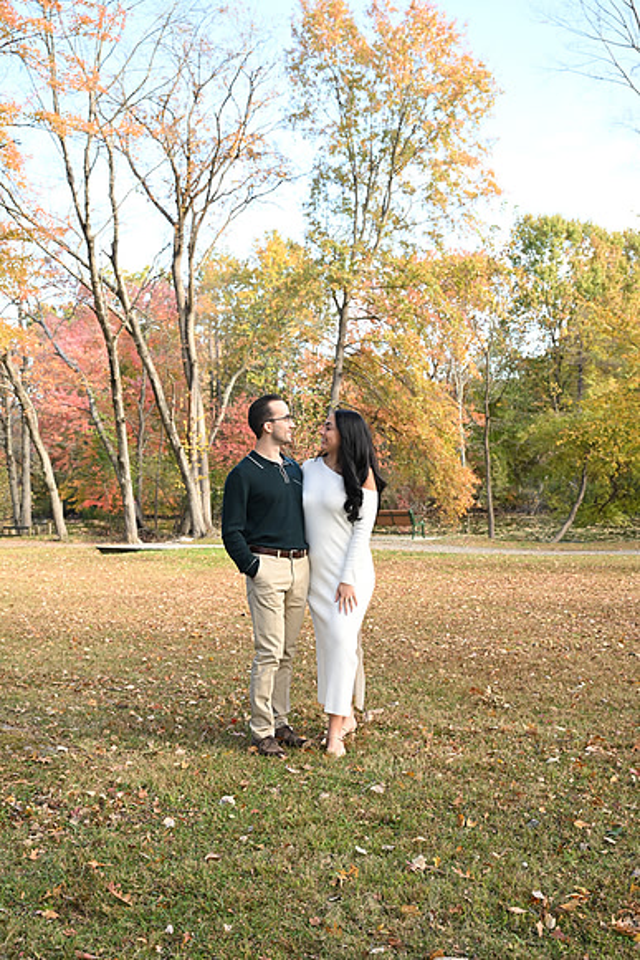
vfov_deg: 47.4
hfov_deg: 32.6
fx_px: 1093
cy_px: 480
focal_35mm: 41
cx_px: 320
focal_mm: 41
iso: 200
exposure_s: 1/80
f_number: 6.3
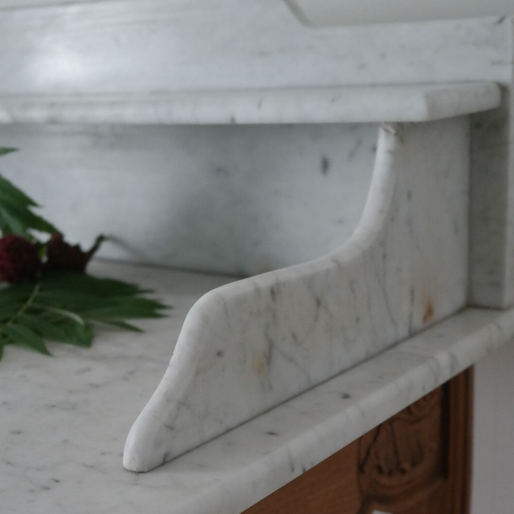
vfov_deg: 28.3
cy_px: 373
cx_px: 253
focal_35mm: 60
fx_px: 1008
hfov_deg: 28.6
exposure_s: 1/50
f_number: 4
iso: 800
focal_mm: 28
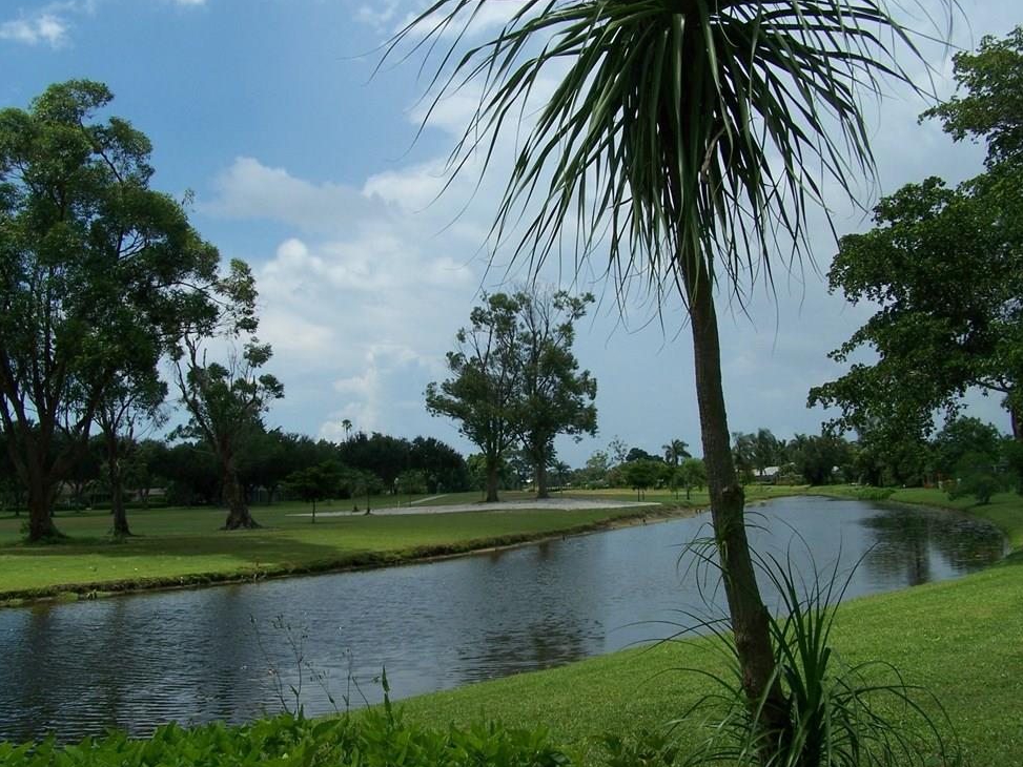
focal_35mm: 40
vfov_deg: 36.0
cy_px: 384
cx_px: 504
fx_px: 1182
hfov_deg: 46.8
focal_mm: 6.3
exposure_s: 1/1000
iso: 80
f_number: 5.6
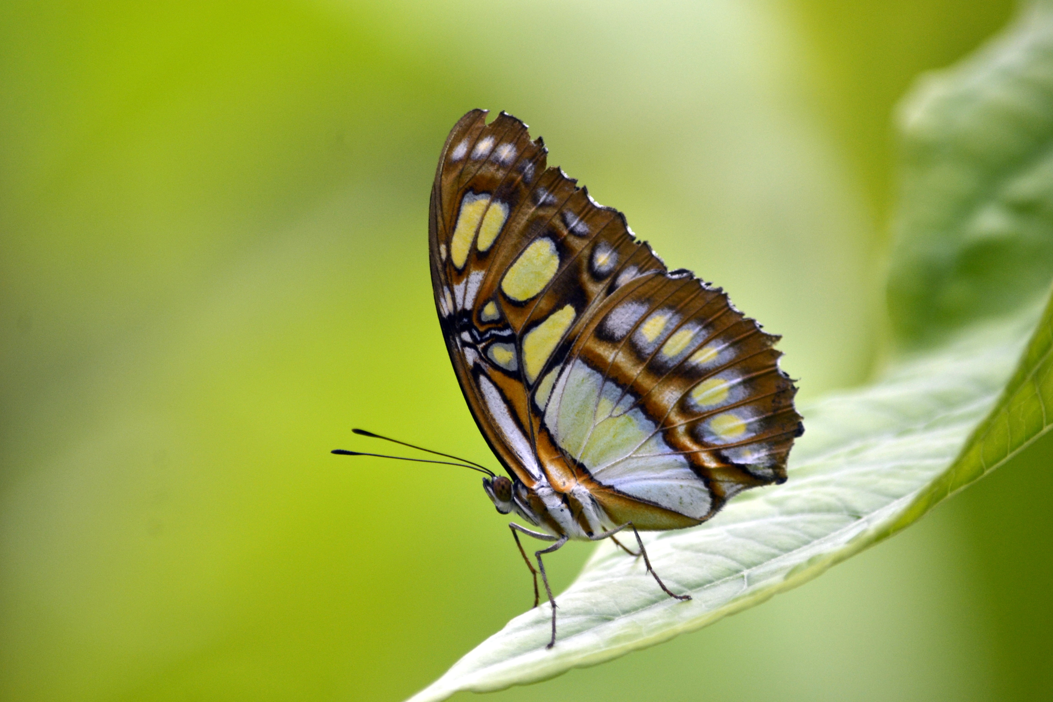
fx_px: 13161
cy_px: 351
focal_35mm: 450
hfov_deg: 4.6
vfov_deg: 3.1
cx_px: 526
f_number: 5.6
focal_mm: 300
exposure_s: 1/320
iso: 400
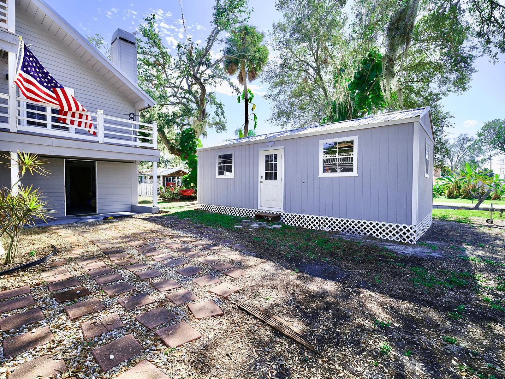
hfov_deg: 91.0
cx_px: 252
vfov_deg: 74.7
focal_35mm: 17
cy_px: 190
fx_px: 248
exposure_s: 1/2500
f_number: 4
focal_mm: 20.9
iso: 1000
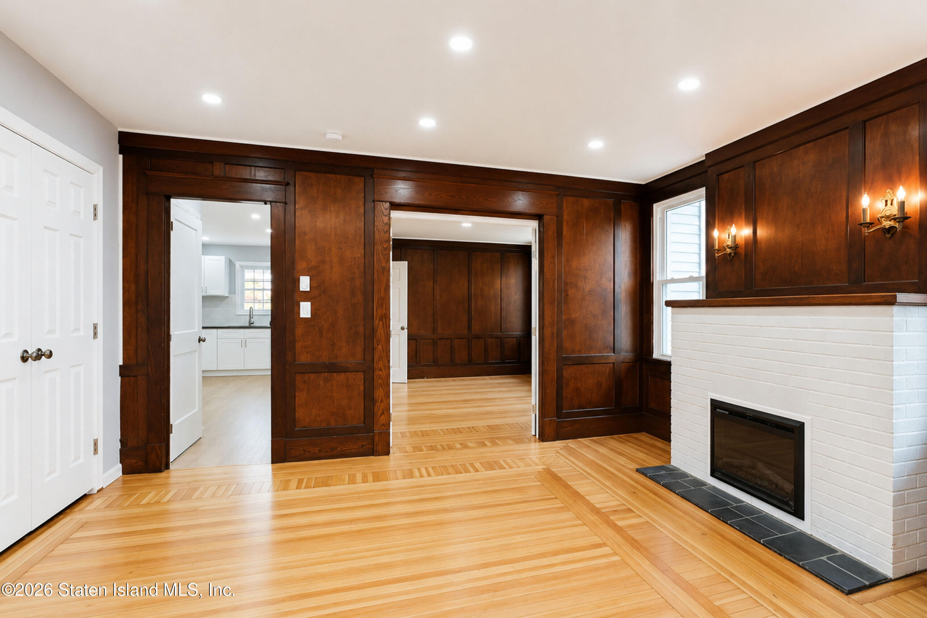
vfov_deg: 77.3
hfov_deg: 100.4
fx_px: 386
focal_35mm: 15
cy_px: 309
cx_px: 464
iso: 1600
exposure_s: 1/60
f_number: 8
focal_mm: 10
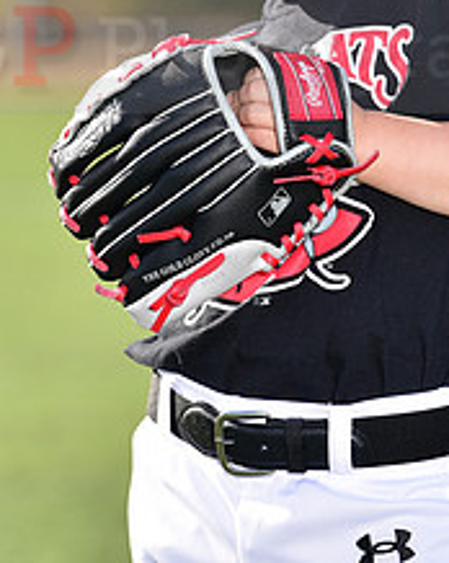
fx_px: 8317
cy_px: 31
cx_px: 285
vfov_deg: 3.9
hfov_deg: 3.1
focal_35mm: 500
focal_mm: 200
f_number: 5
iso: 80
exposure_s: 1/250
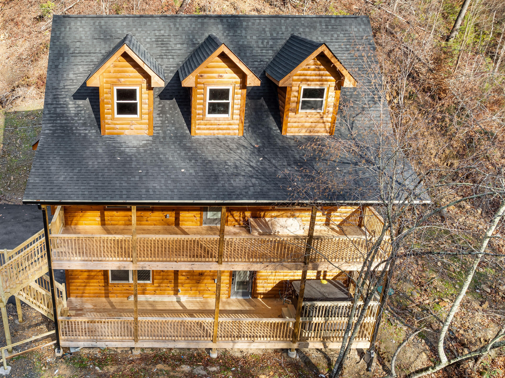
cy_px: 237
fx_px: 496
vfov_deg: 41.4
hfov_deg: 52.4
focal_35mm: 34
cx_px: 148
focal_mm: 12.29
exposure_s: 1/20
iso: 100
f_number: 2.8
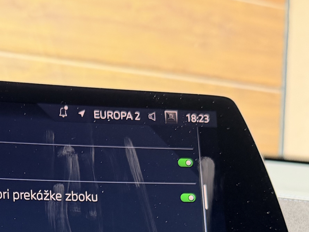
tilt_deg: -6.2
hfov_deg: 24.5
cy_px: 332
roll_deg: -0.8
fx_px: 687
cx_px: 24
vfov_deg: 17.5
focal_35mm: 77
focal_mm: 6.76
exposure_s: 1/60
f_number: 1.78
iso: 250
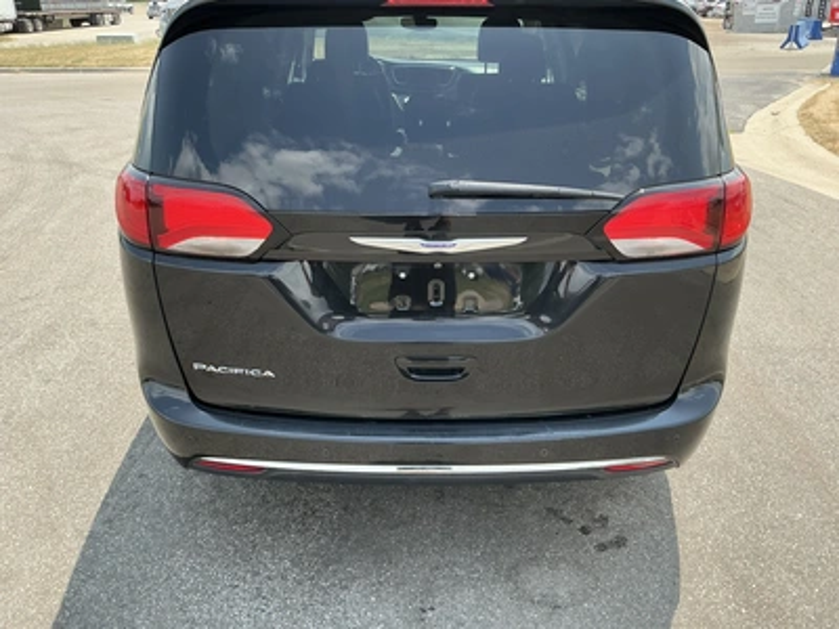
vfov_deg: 49.7
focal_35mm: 28
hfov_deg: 63.4
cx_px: 420
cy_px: 314
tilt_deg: -22.8
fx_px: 679
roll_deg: -0.1
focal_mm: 3
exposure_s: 1/495
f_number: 1.8
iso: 25
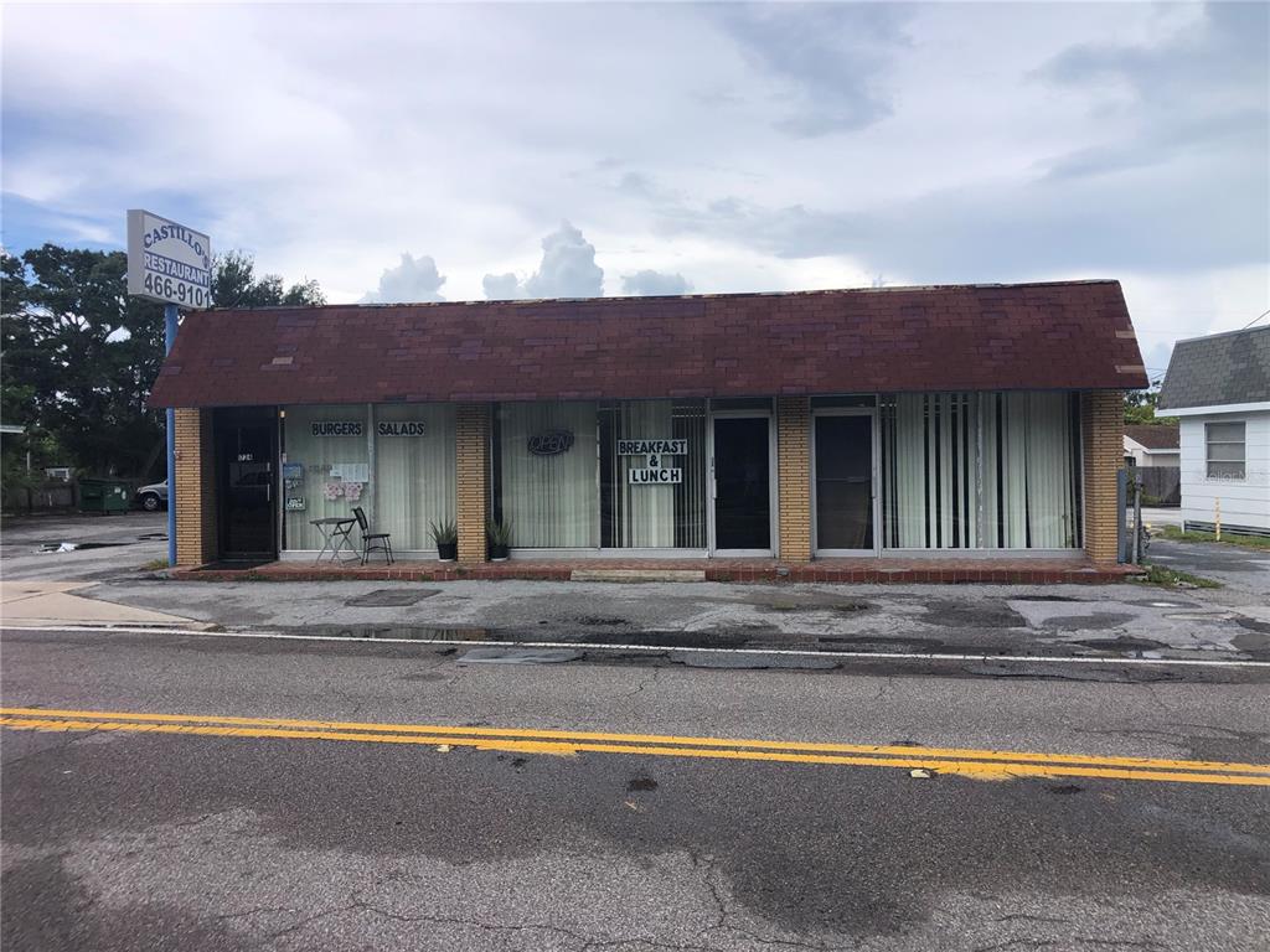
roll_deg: +1.4
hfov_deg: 63.4
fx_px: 1027
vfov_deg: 49.7
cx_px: 635
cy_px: 476
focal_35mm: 28
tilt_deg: +1.3
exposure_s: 1/1779
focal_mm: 3.99
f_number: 1.8
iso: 20
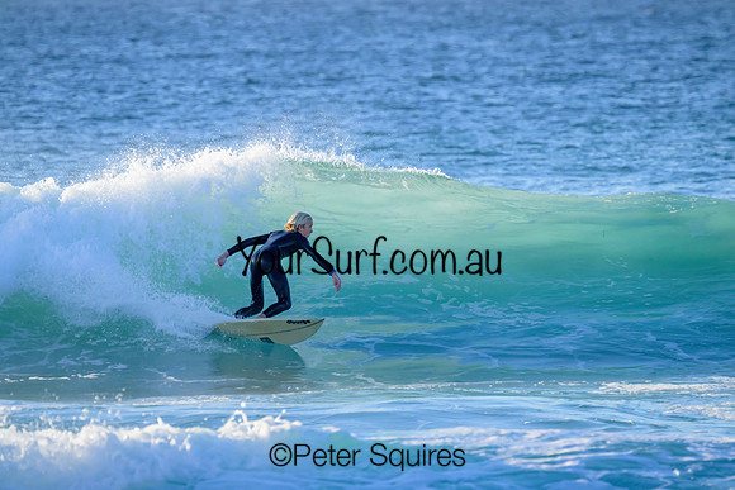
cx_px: 368
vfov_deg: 2.1
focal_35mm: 640
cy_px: 245
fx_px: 13069
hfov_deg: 3.2
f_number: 11
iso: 2500
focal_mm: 640
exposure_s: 1/2000
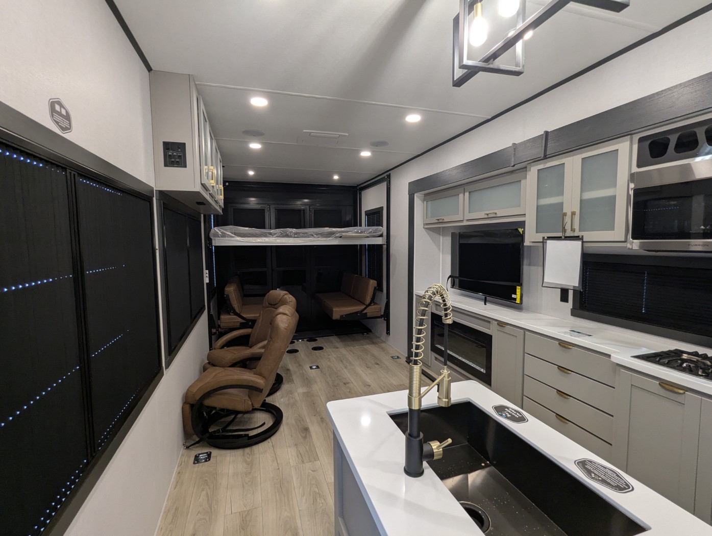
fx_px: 330
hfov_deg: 94.4
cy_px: 268
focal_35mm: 16
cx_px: 356
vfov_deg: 78.2
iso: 200
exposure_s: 1/43.7
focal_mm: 2.35
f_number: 2.2
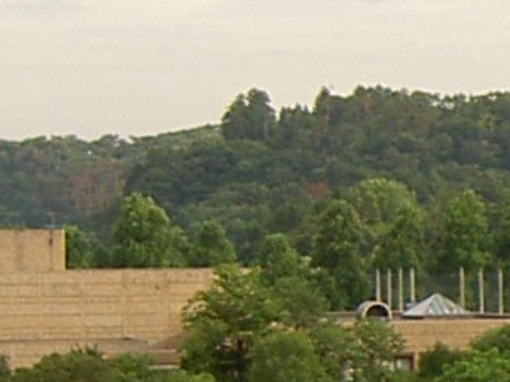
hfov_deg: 25.0
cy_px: 343
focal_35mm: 78
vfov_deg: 18.6
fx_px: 1149
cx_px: 189
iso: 50
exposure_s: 1/200
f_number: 2.8
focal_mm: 5.6
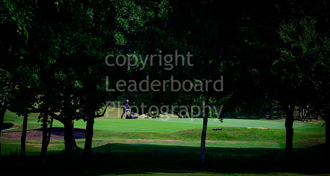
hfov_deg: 10.3
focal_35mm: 212
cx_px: 165
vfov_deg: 5.5
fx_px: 1833
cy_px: 82
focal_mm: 200
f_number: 6.3
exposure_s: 1/640
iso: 100
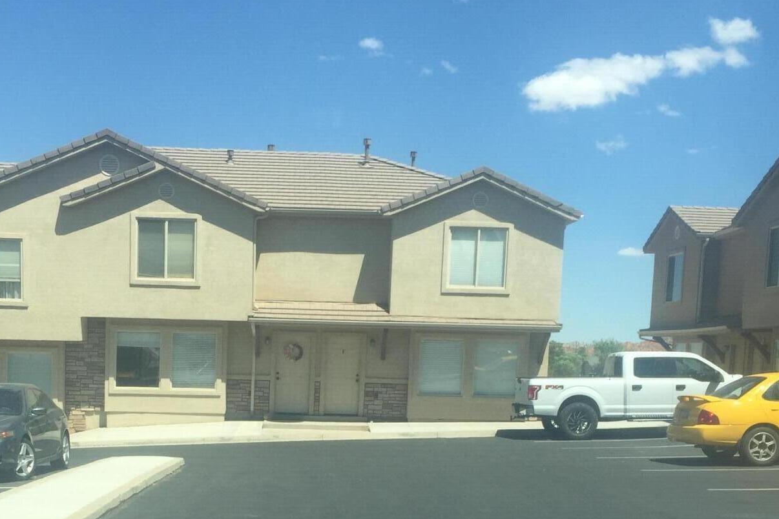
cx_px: 334
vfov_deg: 26.0
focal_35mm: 50
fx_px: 1082
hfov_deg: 39.5
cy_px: 478
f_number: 2.2
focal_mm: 4.15
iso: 32
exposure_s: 1/1464
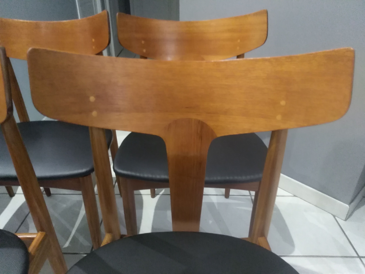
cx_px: 182
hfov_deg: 67.3
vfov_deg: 53.1
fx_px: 274
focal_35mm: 26
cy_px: 137
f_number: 2
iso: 1196
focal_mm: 3.54
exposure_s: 1/14.3
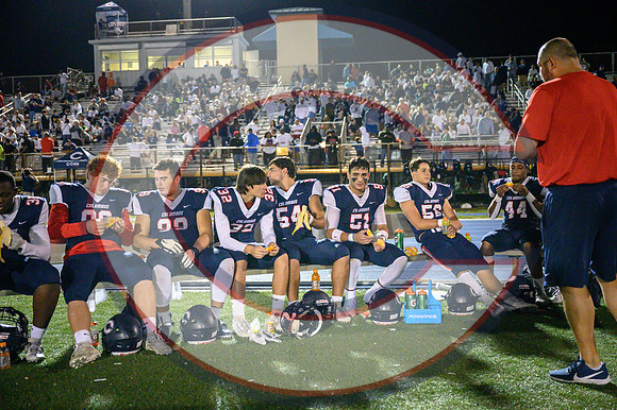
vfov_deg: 32.6
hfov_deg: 47.4
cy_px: 205
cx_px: 308
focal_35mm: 41
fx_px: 702
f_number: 2.8
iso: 16000
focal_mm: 41
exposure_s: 1/3200
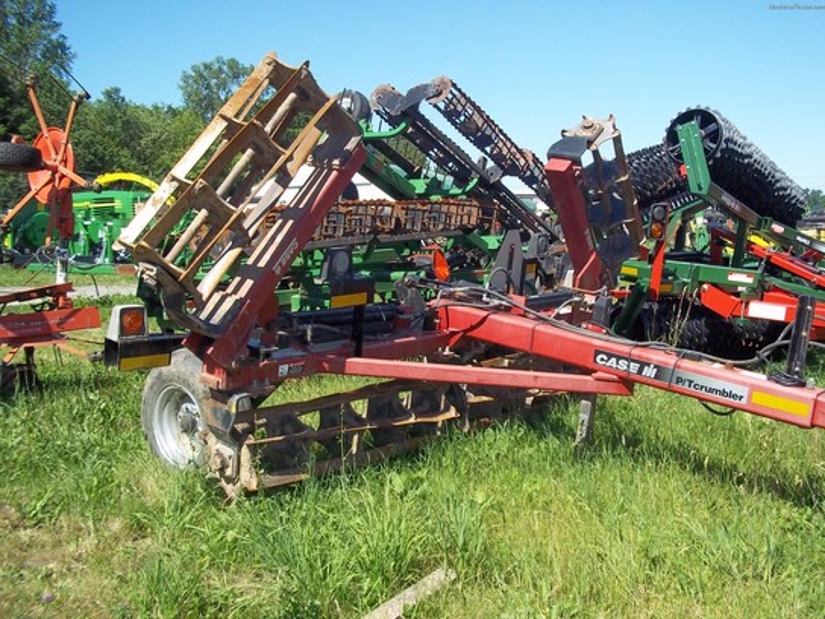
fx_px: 858
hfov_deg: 51.4
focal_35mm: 36
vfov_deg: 39.7
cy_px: 310
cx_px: 412
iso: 80
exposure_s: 1/125
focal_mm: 6.5
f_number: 8
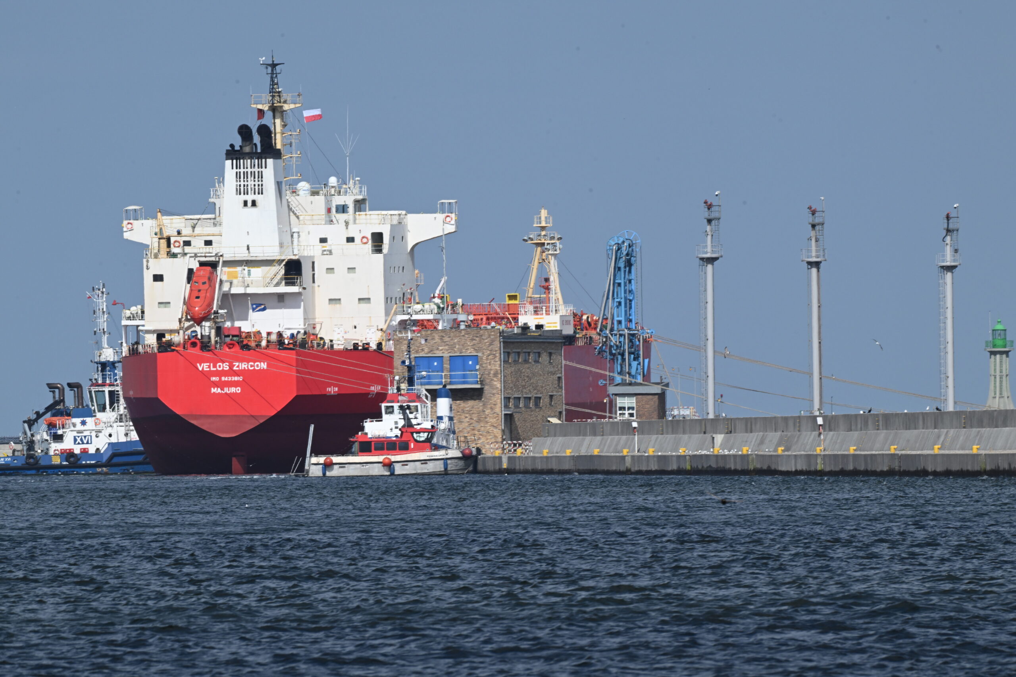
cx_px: 508
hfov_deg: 3.4
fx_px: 16933
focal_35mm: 600
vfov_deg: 2.3
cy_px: 338
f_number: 18
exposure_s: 1/640
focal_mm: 600
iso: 640
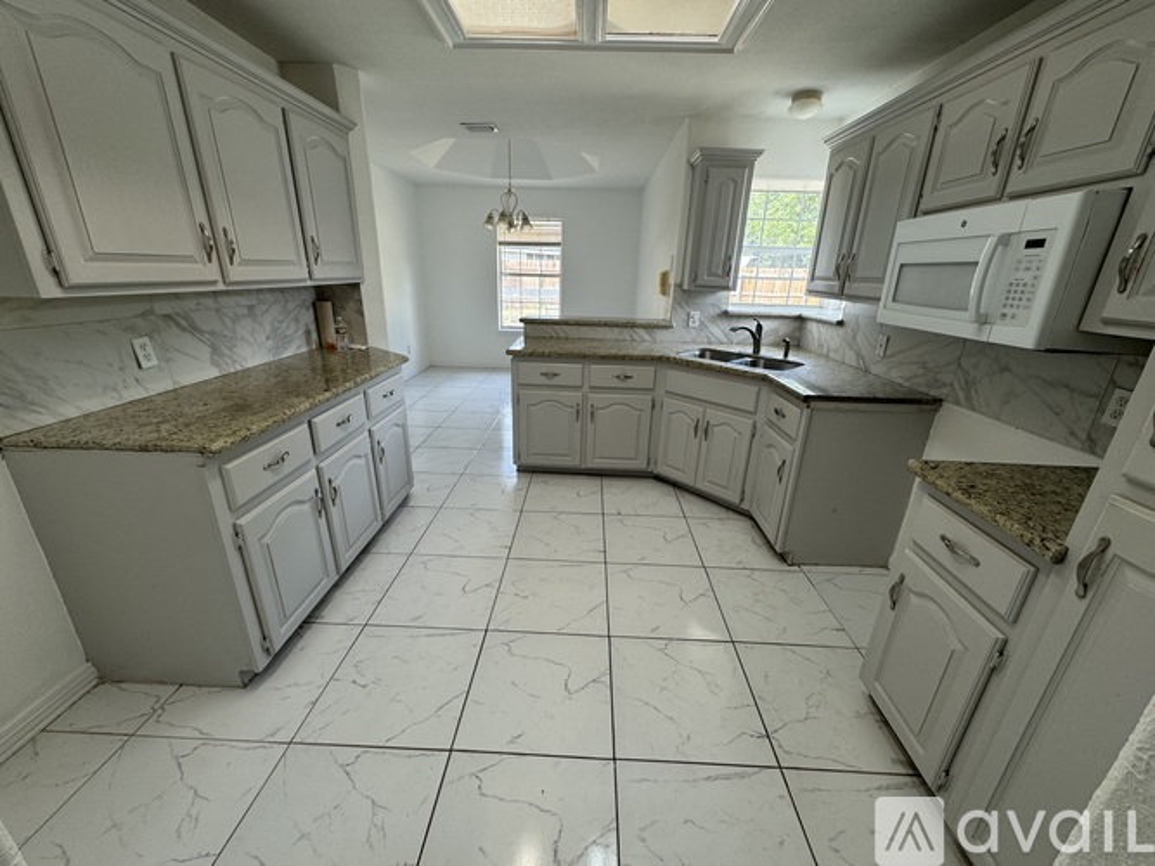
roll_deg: -2.1
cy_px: 433
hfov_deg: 102.1
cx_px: 578
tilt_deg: -20.1
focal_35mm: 14
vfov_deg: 85.7
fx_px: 467
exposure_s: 1/120
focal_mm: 2.22
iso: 64
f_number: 2.2
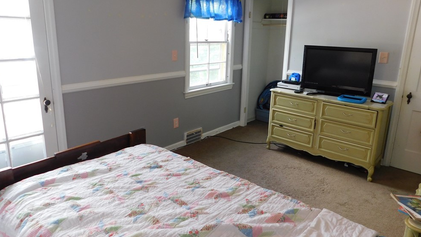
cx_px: 208
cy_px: 100
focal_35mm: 26
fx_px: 290
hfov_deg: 71.9
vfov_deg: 44.2
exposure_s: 1/30
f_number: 3
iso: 160
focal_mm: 4
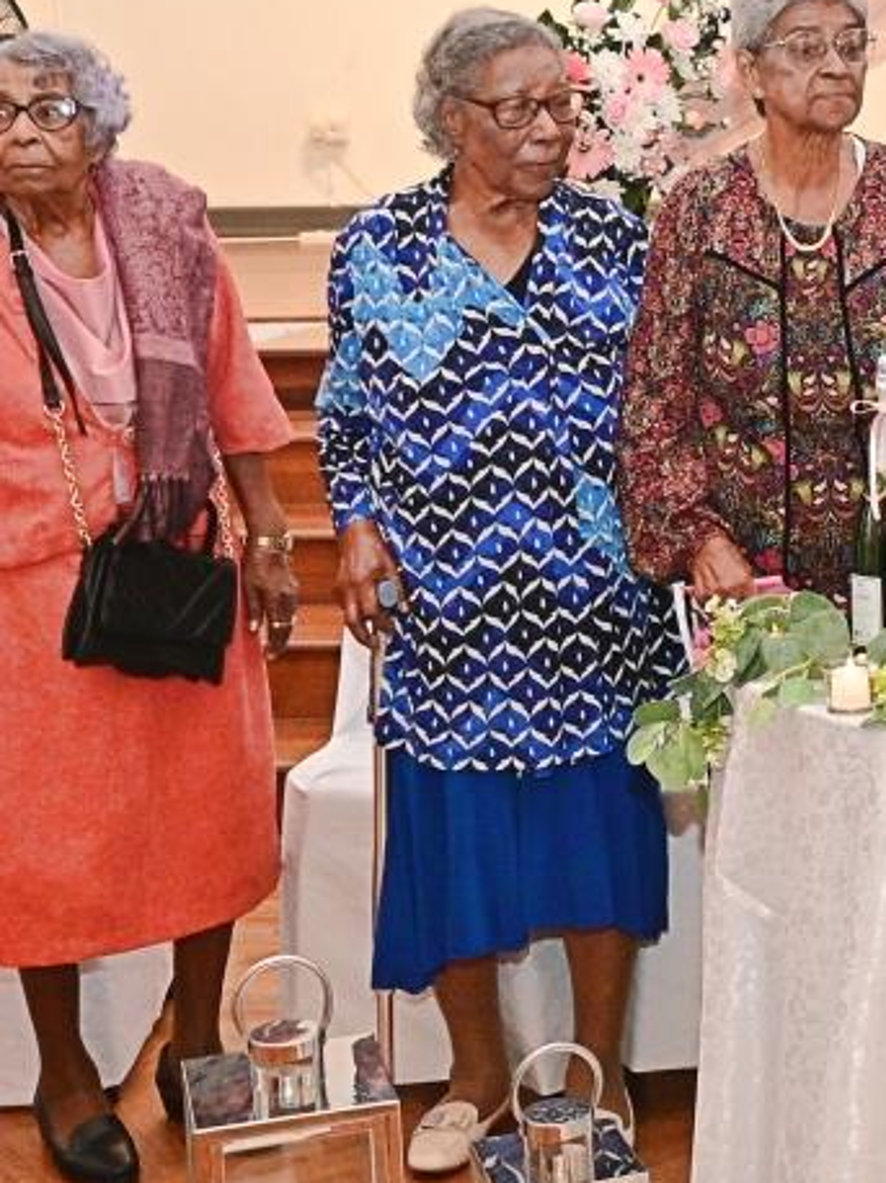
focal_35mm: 71
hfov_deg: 19.7
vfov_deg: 27.2
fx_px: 2425
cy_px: 394
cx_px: 992
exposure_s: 1/200
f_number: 5.6
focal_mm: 22
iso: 2500
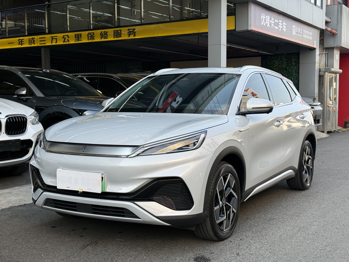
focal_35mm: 48
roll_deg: +0.0
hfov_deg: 39.7
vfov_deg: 30.3
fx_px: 484
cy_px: 131
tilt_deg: -3.6
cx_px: 174
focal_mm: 6.76
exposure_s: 1/819
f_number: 1.78
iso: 64
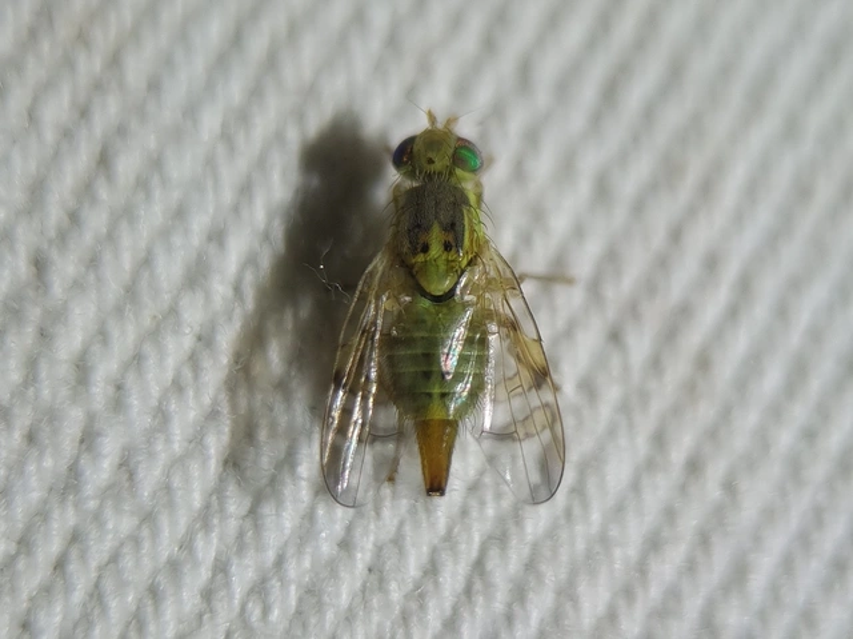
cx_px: 426
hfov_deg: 67.3
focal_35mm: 26
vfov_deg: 53.0
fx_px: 640
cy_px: 320
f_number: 1.8
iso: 50
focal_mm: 5.4
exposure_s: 1/333
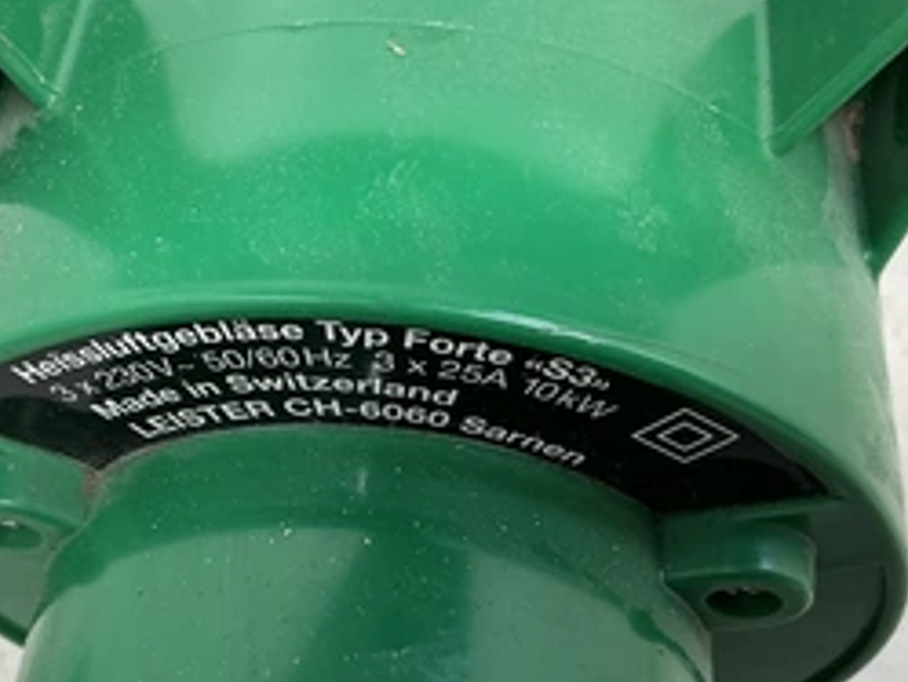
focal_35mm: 45
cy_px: 434
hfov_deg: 41.9
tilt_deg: -51.6
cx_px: 376
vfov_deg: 32.0
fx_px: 1181
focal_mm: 3
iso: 50
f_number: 1.8
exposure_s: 1/60
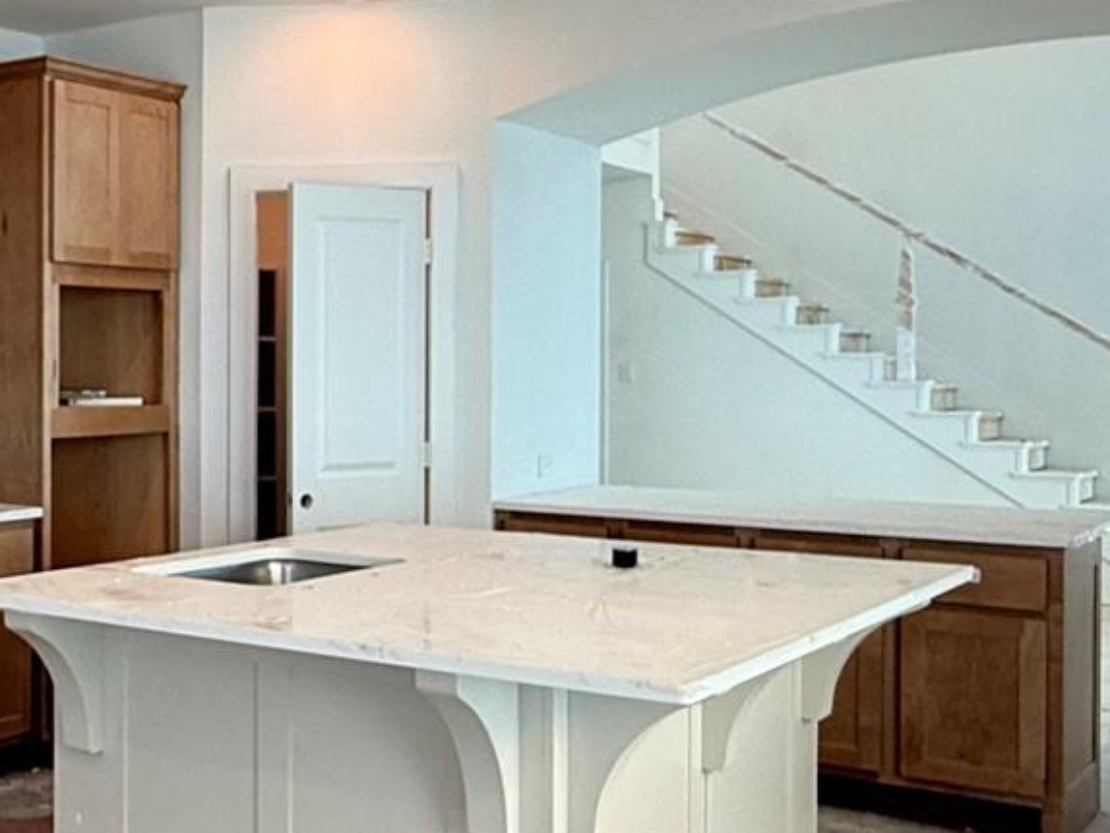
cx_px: -126
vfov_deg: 29.1
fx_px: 1604
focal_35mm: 50
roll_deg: +0.0
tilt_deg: +0.7
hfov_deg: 33.1
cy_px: 376
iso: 50
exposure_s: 1/120
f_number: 2.2
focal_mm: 2.22
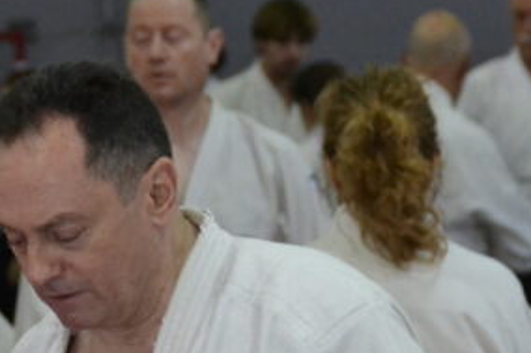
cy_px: 460
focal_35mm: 298
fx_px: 4390
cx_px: 479
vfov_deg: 4.6
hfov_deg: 6.9
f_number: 4
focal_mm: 55
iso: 2500
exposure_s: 1/500
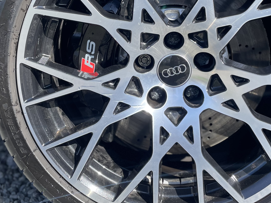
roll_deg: -4.5
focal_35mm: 48
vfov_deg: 29.9
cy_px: 59
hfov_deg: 39.6
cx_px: 152
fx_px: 376
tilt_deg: -12.1
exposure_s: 1/1276
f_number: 1.6
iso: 50
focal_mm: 4.2
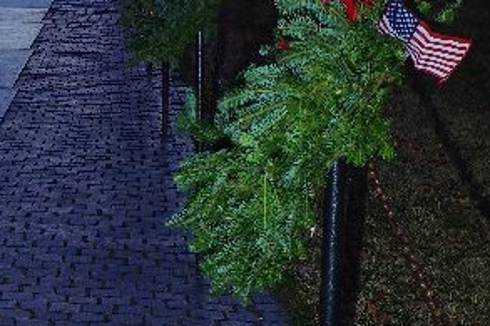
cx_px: -161
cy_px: -62
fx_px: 1510
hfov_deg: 17.2
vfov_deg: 12.1
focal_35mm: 111
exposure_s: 30
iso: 100
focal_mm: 24.38
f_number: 9
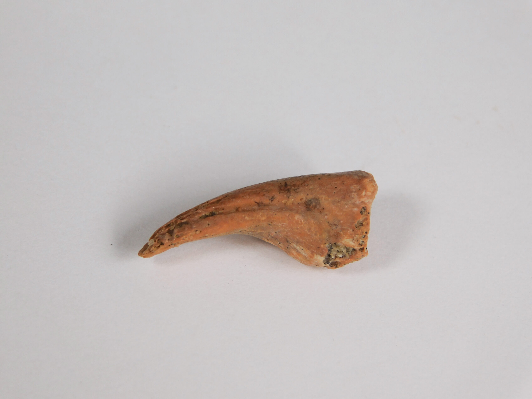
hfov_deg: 9.8
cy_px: 200
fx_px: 3104
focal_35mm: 202
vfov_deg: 7.4
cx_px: 266
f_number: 5.4
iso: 125
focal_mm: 35.9
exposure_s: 1/320
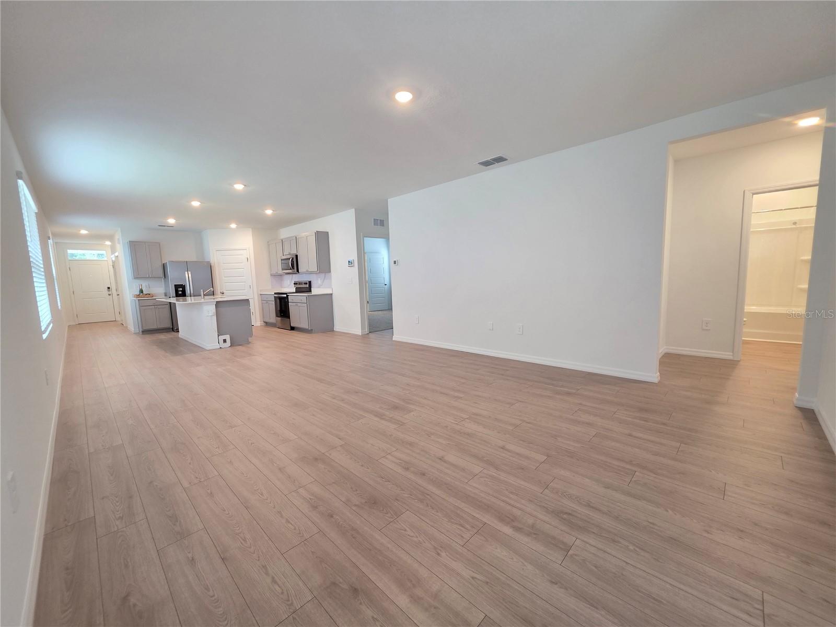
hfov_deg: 106.2
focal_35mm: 13
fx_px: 314
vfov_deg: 89.9
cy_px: 314
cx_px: 418
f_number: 1.9
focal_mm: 2.2
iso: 200
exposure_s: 1/60
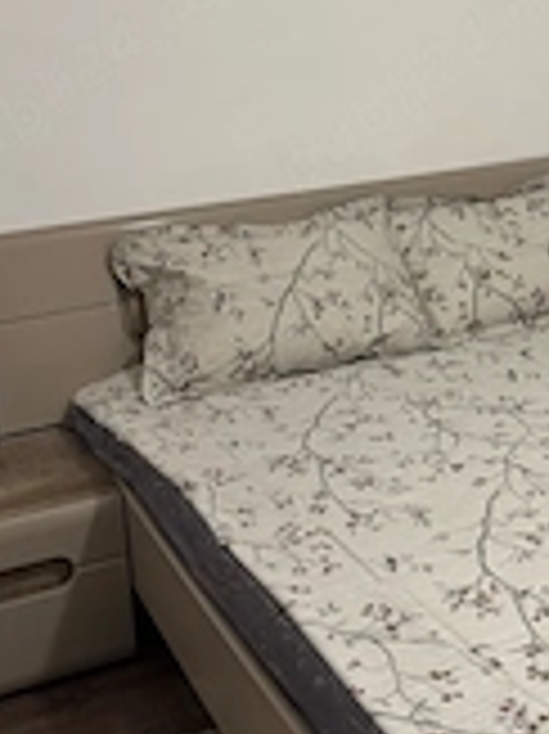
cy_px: 135
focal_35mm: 59
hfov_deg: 24.0
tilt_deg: -7.5
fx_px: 1249
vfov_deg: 31.8
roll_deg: +3.4
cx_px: 513
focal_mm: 6.76
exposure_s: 1/50
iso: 200
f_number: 1.78
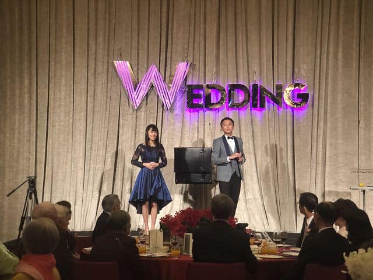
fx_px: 560
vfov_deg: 28.0
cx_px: 186
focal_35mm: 52
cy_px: 140
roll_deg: +0.2
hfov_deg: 36.8
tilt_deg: +4.7
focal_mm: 6
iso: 100
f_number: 2.4
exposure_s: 1/30
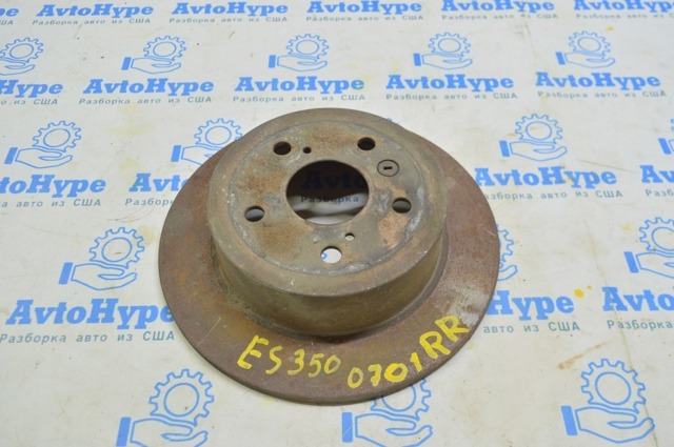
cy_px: 224
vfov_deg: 39.9
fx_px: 617
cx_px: 337
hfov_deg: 57.3
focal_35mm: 33
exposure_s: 1/20
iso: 400
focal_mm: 22
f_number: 5.6
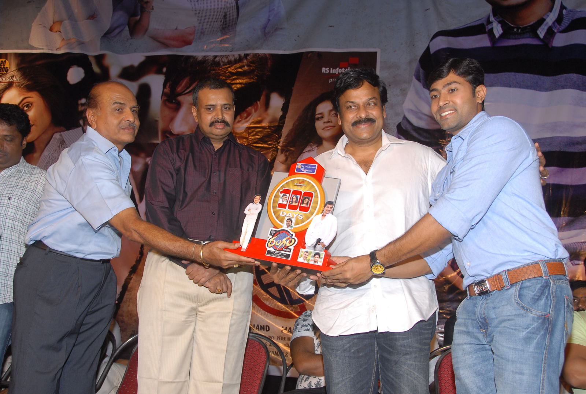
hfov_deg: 49.5
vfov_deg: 34.4
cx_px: 293
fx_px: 636
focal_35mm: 39
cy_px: 197
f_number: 6.3
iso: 320
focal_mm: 26
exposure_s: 1/125
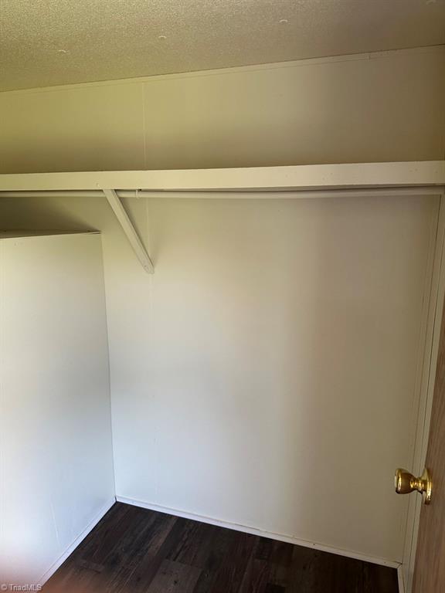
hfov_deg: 56.8
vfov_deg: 71.6
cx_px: 222
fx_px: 411
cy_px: 296
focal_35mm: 24
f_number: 1.78
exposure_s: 1/121
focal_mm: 6.86
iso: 200
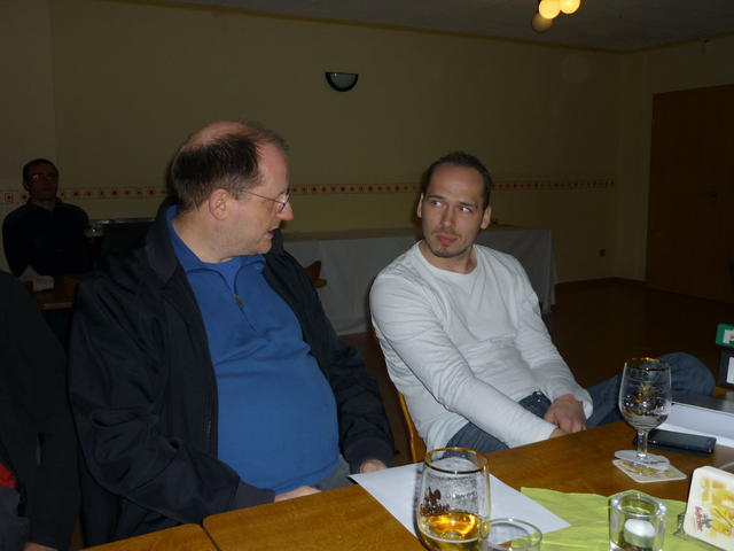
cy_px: 276
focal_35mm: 33
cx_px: 367
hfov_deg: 55.4
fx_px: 700
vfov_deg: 42.9
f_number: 2.8
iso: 100
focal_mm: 5.5
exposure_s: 1/125
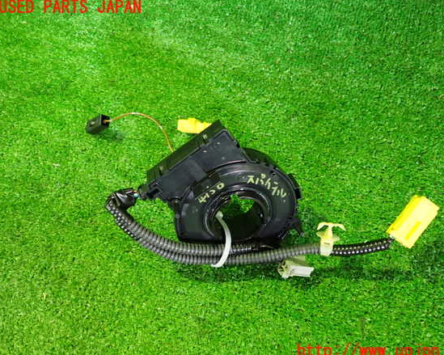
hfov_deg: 55.6
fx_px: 420
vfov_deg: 45.8
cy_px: 180
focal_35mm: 32
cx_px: 237
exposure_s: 1/20
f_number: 2.3
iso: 800
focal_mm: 5.4
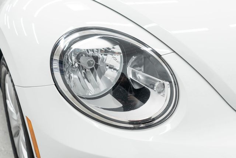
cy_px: 79
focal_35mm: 42
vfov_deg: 31.9
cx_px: 118
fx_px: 275
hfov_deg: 46.4
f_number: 3.2
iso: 250
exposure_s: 1/40
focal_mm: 28
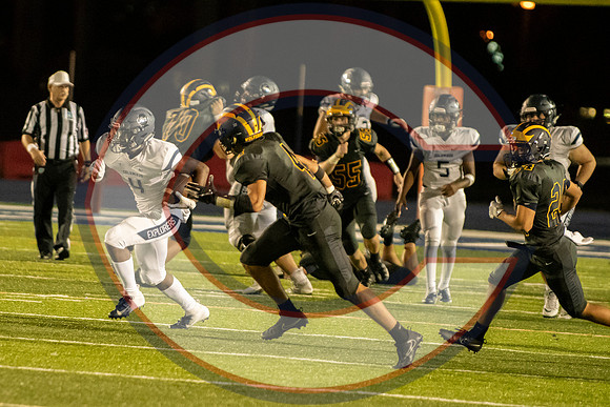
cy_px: 243
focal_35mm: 440
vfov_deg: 3.1
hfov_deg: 4.7
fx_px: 7454
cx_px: 164
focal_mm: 200
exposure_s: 1/1250
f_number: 2.8
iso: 10000
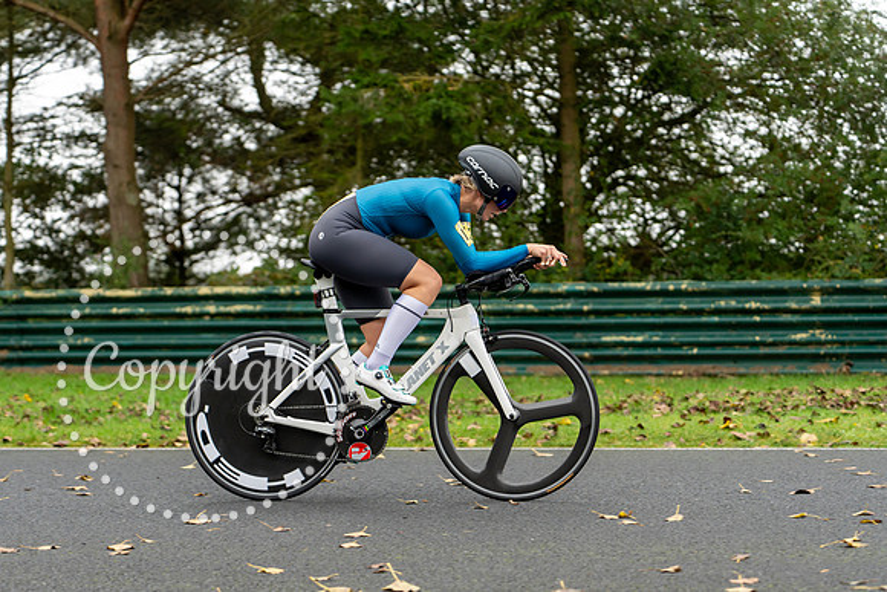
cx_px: 385
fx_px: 2078
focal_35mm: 84
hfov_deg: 24.1
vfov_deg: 16.2
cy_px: 336
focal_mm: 73
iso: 800
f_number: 2.8
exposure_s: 1/1250
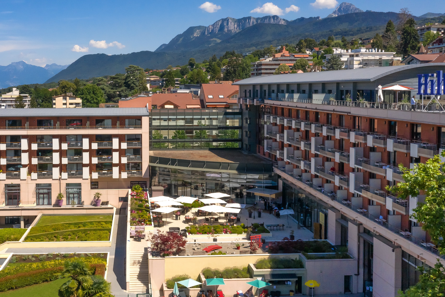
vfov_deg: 32.6
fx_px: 507
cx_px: 155
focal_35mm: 41
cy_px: 154
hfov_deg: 46.8
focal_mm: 10.26
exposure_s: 1/1000
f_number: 8
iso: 100
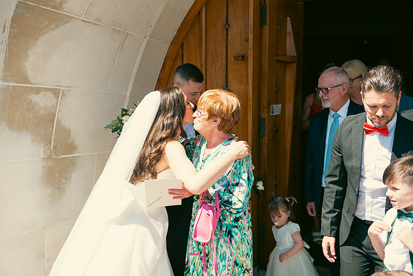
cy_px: 138
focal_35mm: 40
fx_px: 459
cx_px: 206
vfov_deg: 33.4
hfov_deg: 48.4
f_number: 3.5
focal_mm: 40
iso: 100
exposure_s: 1/500
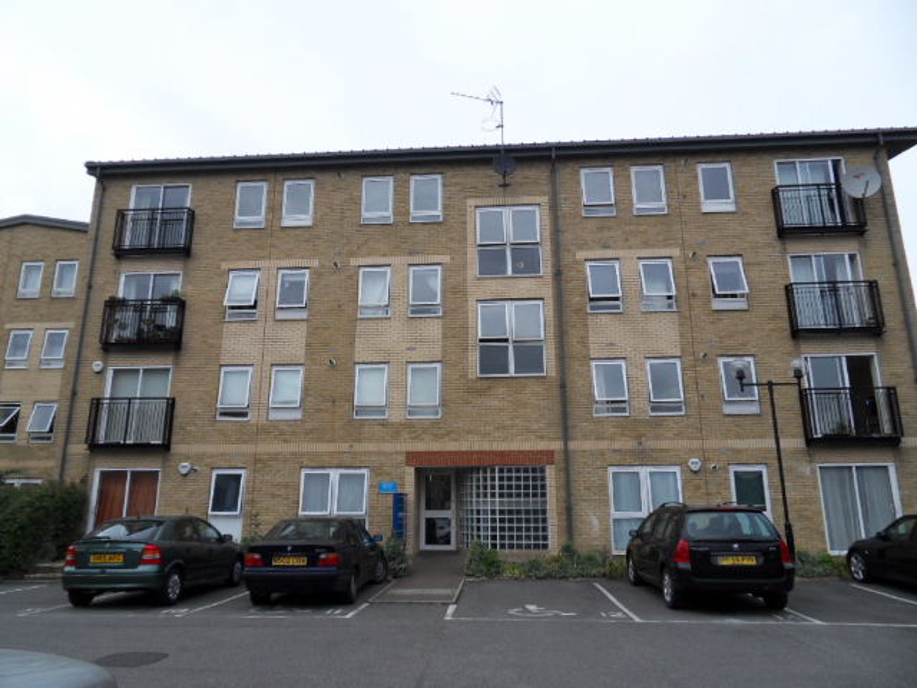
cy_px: 344
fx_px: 636
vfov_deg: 56.8
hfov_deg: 71.6
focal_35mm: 24
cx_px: 458
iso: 80
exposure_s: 1/180
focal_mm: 4.2
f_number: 7.5
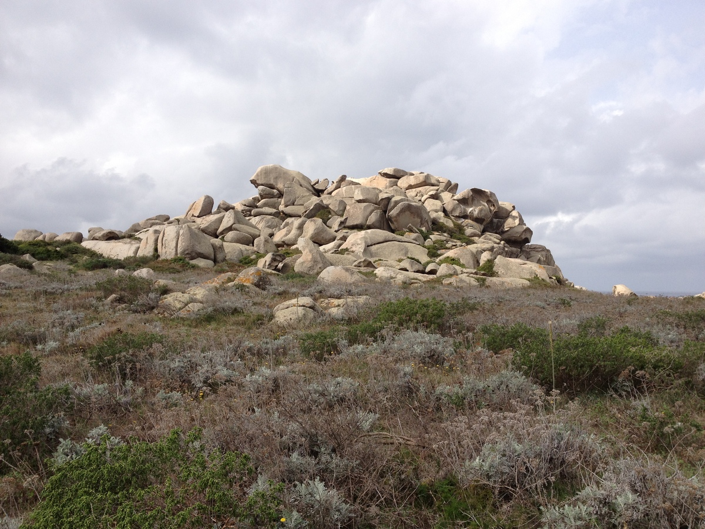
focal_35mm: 35
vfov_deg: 40.7
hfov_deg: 52.6
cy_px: 264
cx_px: 352
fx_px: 713
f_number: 2.4
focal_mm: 4.28
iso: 64
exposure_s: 1/1416
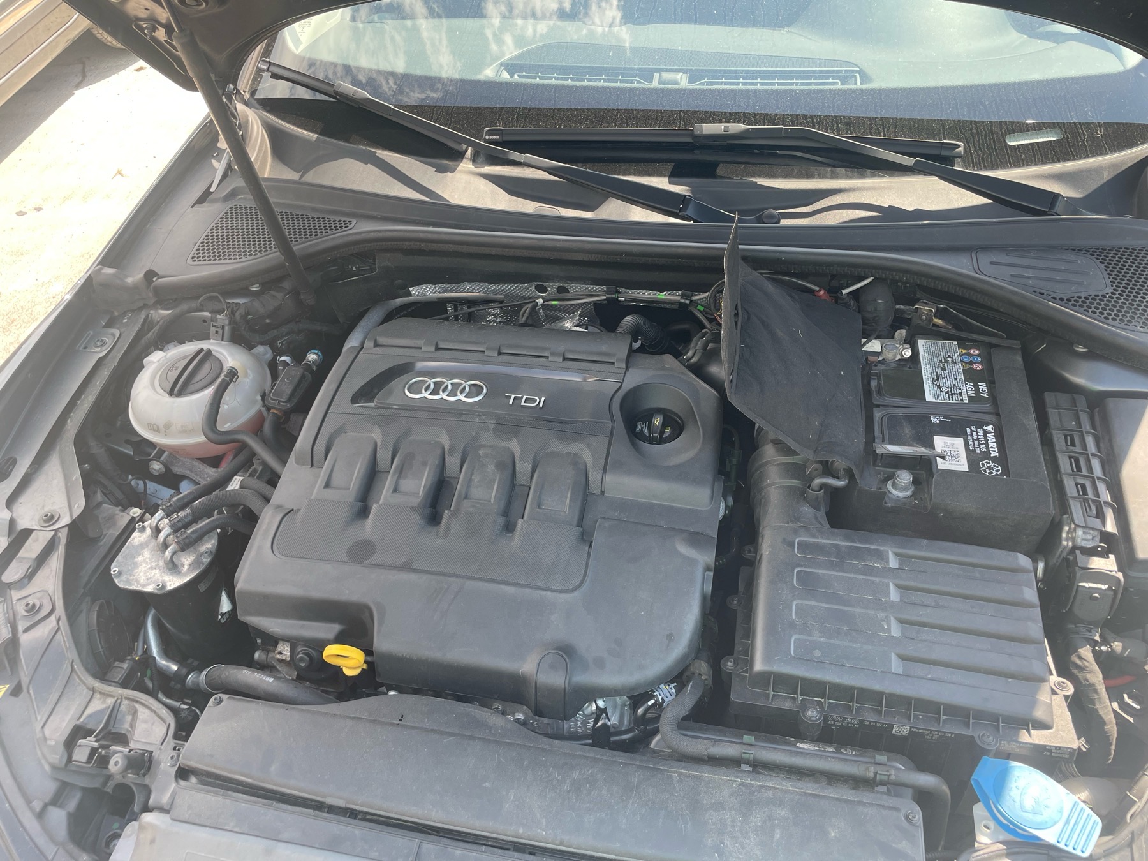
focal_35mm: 26
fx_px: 862
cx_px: 574
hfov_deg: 67.3
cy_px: 430
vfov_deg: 53.1
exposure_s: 1/262
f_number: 1.6
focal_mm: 4.2
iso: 32
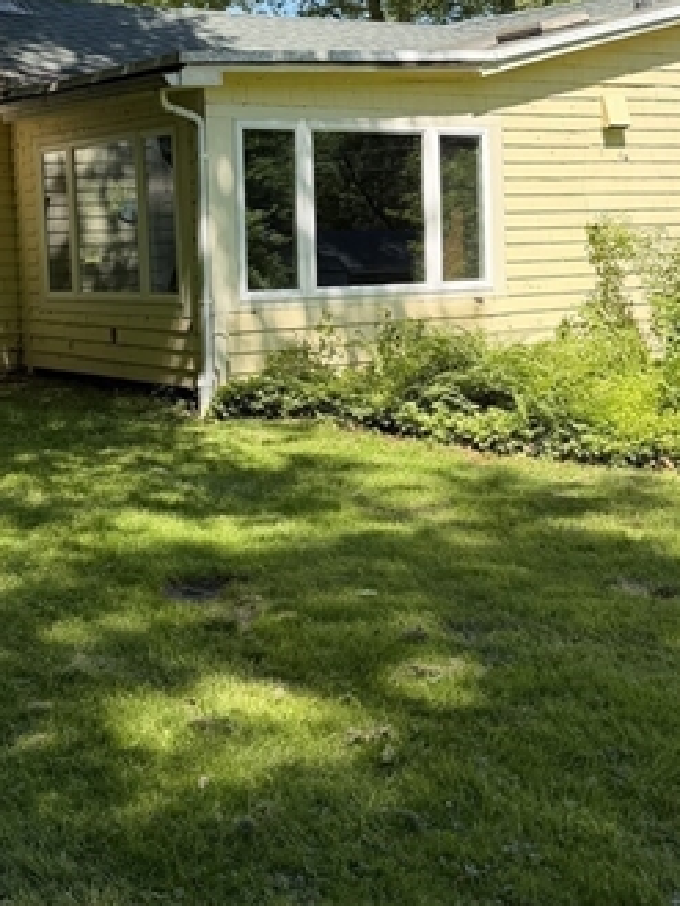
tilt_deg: -2.2
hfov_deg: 26.1
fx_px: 1466
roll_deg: +1.7
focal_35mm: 56
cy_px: 286
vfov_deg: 34.0
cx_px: 369
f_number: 1.78
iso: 100
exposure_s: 1/2053
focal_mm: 6.76
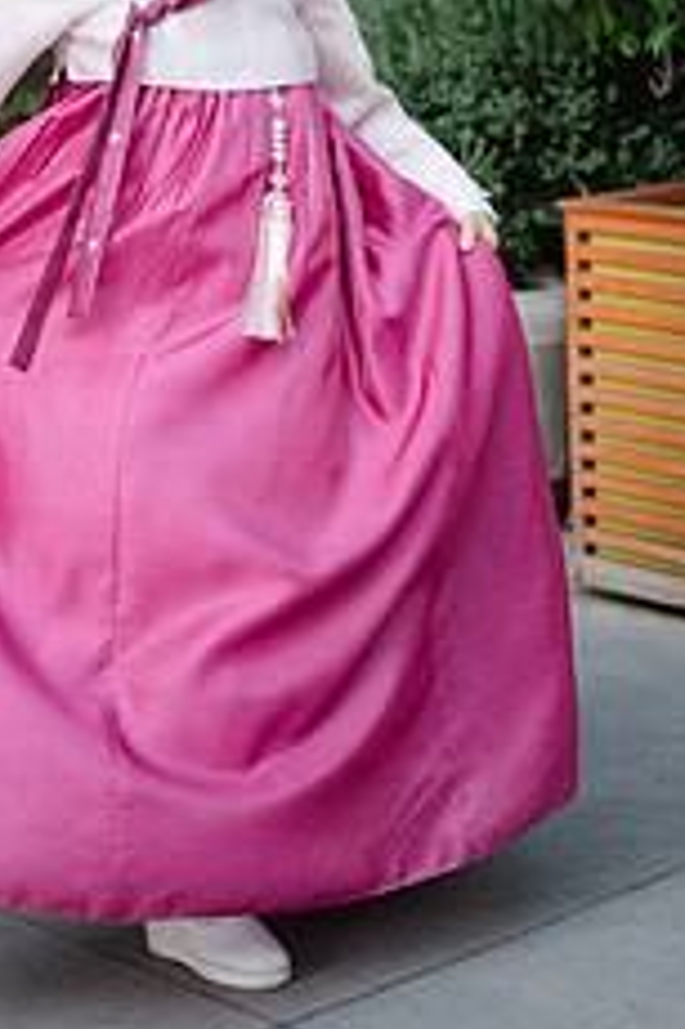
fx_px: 2801
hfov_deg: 13.9
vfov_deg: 20.5
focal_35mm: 98
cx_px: 161
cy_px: 143
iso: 80
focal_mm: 50
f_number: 1.8
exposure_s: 1/400
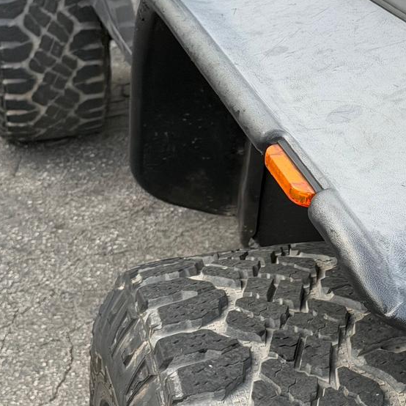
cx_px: 348
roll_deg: +2.3
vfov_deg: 17.7
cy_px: 219
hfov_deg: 17.5
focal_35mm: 98
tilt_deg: -22.9
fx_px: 1300
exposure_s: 1/652
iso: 64
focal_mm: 6.76
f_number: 1.78
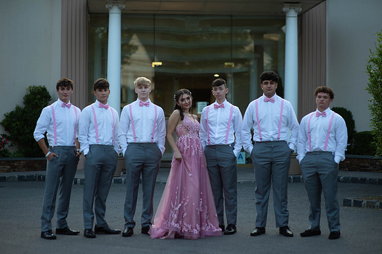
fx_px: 901
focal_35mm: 85
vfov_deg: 16.1
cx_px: 191
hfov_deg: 23.9
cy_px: 127
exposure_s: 1/1600
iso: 250
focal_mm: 85
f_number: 2
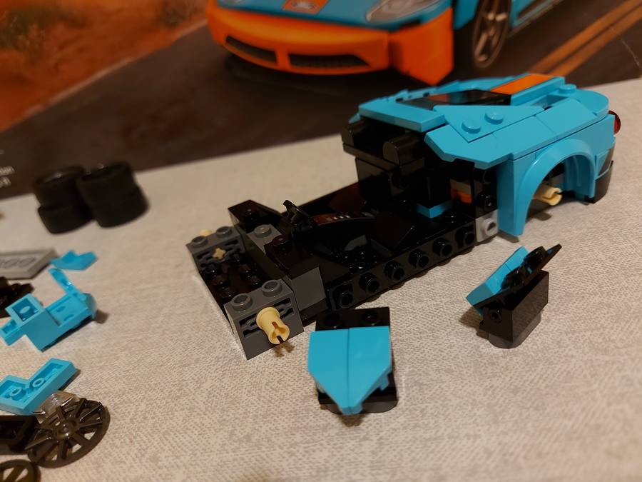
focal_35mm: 24
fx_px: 445
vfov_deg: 56.8
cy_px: 241
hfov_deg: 71.6
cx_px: 321
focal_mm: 5.23
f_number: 1.8
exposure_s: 1/25
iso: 250
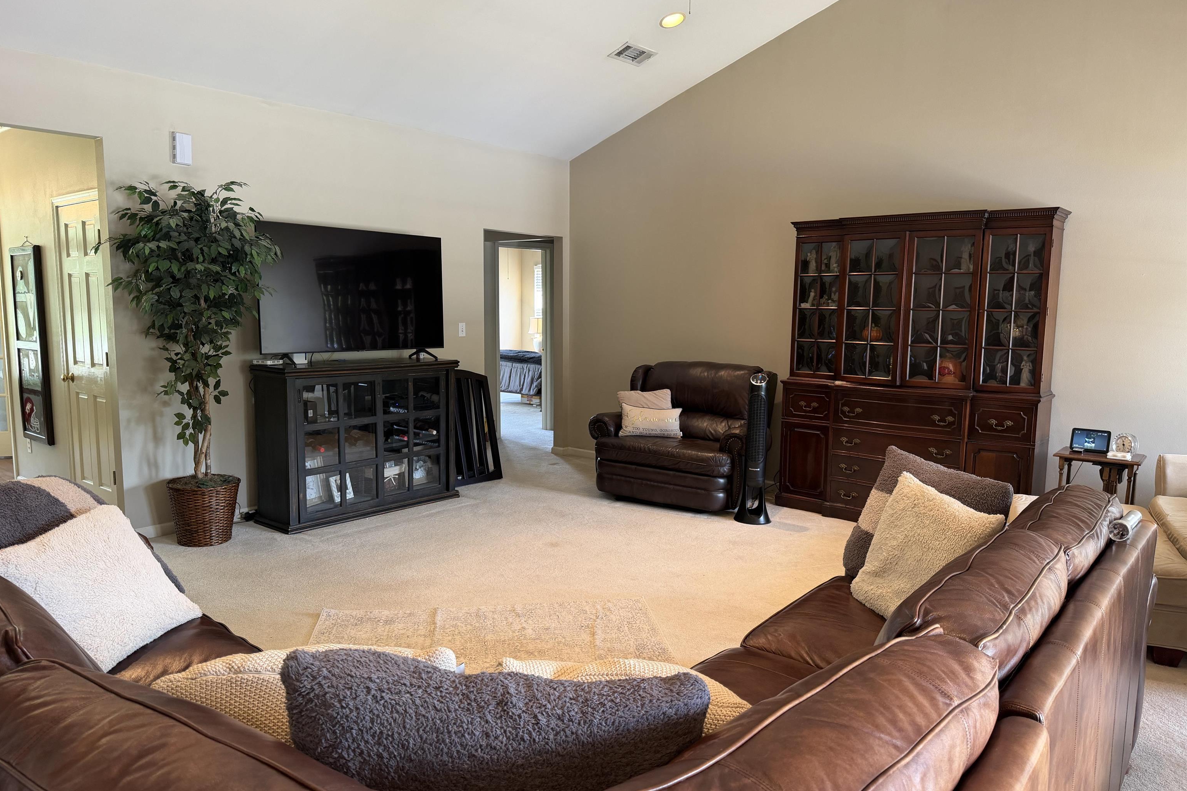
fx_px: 824
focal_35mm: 25
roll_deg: -0.1
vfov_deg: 51.3
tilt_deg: -6.7
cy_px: 395
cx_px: 593
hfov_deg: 71.5
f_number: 1.78
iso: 160
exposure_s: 1/60
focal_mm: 6.76
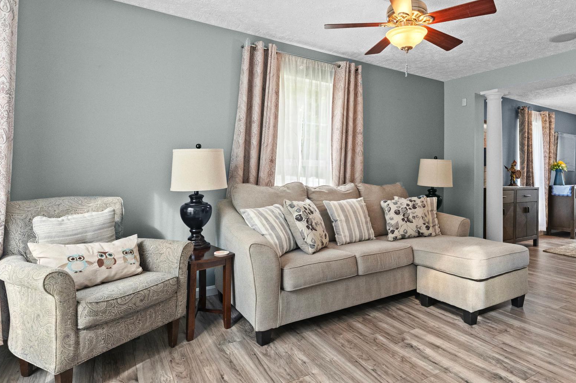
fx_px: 336
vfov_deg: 59.4
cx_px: 344
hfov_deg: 80.3
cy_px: 204
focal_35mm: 21
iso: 1600
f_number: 6.3
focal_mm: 16
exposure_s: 1/15
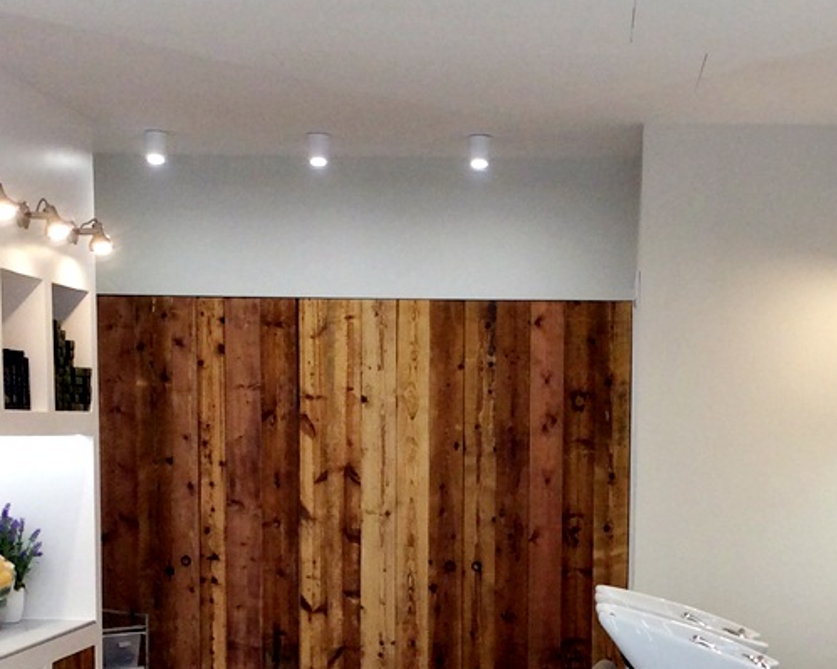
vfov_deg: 20.0
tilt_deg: -6.6
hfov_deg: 25.3
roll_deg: +0.8
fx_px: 1858
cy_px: 609
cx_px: 513
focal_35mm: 75
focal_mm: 3.3
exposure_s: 1/50
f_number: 2.4
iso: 40
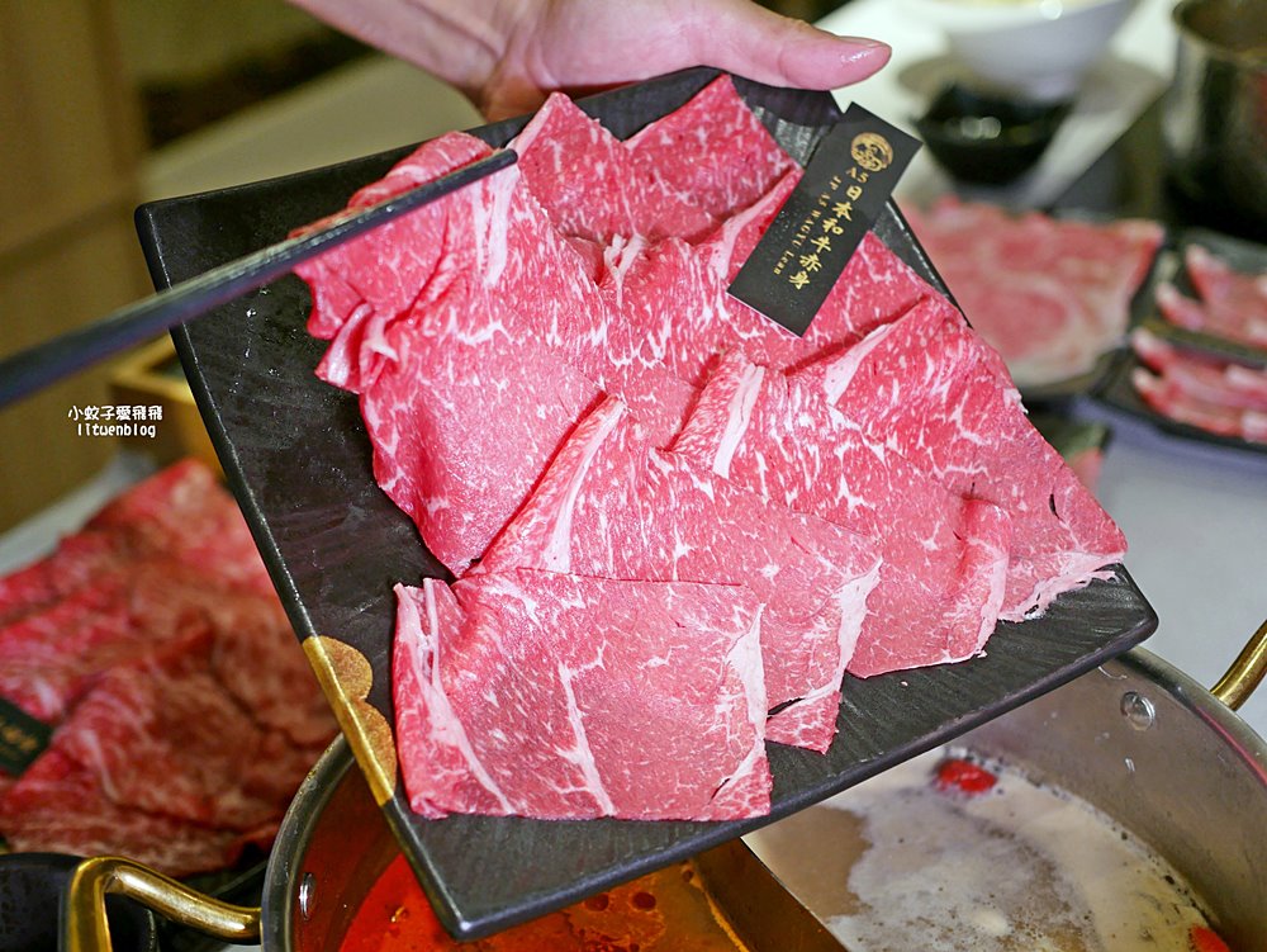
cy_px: 476
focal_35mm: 50
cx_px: 634
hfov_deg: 38.2
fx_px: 1831
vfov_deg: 29.1
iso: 200
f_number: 1.8
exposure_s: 1/100
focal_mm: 25
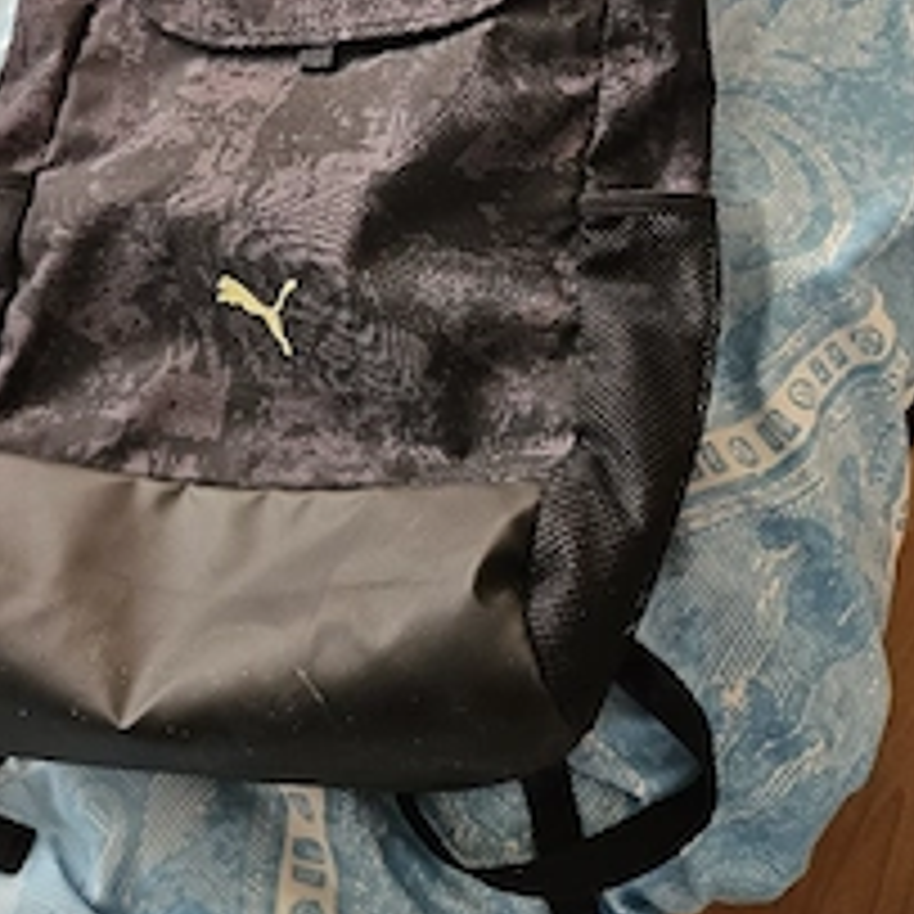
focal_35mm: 40
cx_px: 347
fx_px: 1195
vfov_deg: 38.5
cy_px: 68
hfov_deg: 41.6
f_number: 1.8
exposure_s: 1/101
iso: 320
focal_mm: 5.4
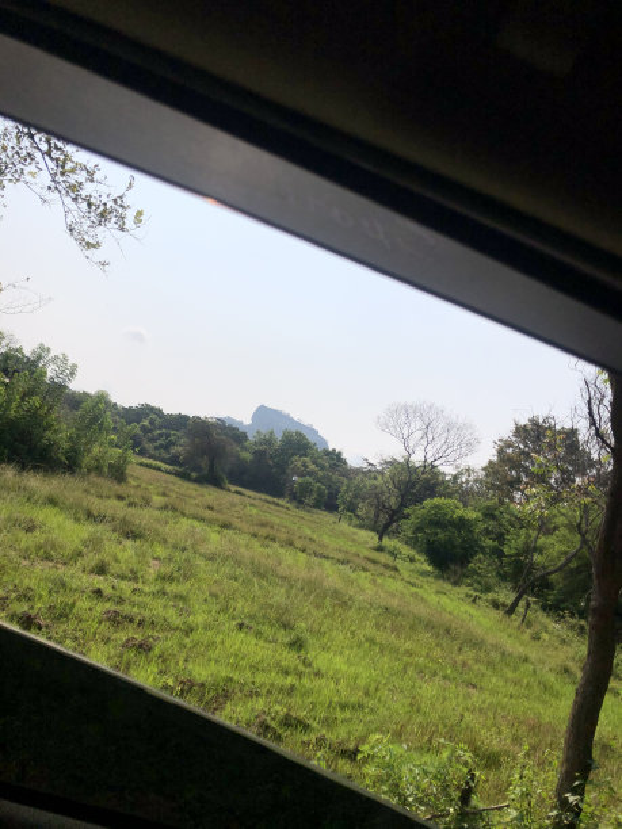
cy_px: 414
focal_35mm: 28
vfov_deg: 63.4
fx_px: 671
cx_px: 311
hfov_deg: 49.7
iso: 20
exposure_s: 1/9615
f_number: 1.8
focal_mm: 3.99
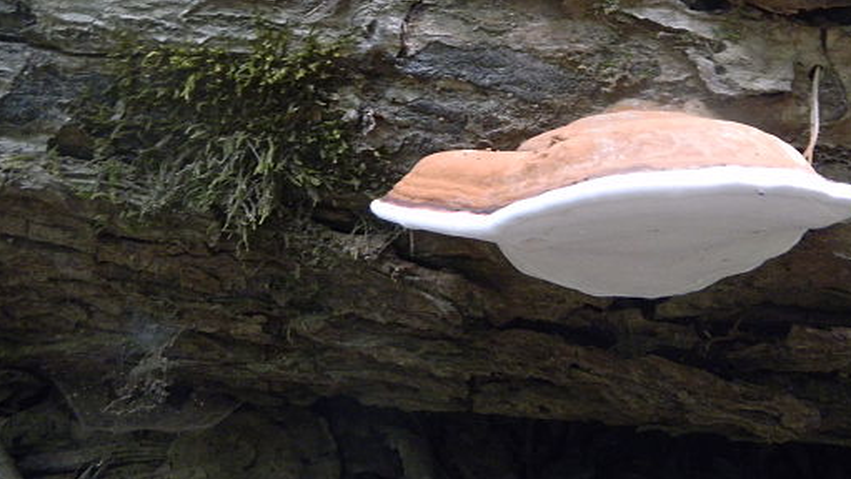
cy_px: 94
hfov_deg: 53.8
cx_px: 483
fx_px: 835
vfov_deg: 31.2
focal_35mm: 37
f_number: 3.9
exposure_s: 1/44.5
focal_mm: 5
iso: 400
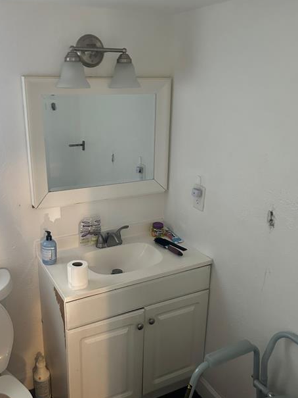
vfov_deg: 55.3
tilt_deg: -19.3
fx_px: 379
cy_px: 205
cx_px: 133
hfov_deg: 42.9
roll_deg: -3.0
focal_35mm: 33
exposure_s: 1/60
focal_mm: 5.7
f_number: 1.5
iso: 500
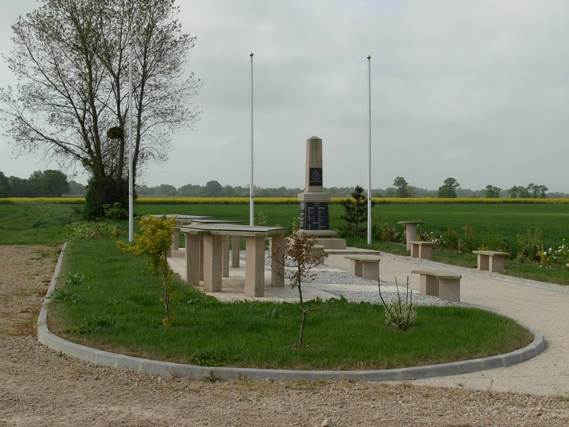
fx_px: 1052
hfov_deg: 30.3
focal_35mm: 64
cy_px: 214
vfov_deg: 22.9
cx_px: 284
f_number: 5.8
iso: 79
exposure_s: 1/443
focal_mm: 10.5
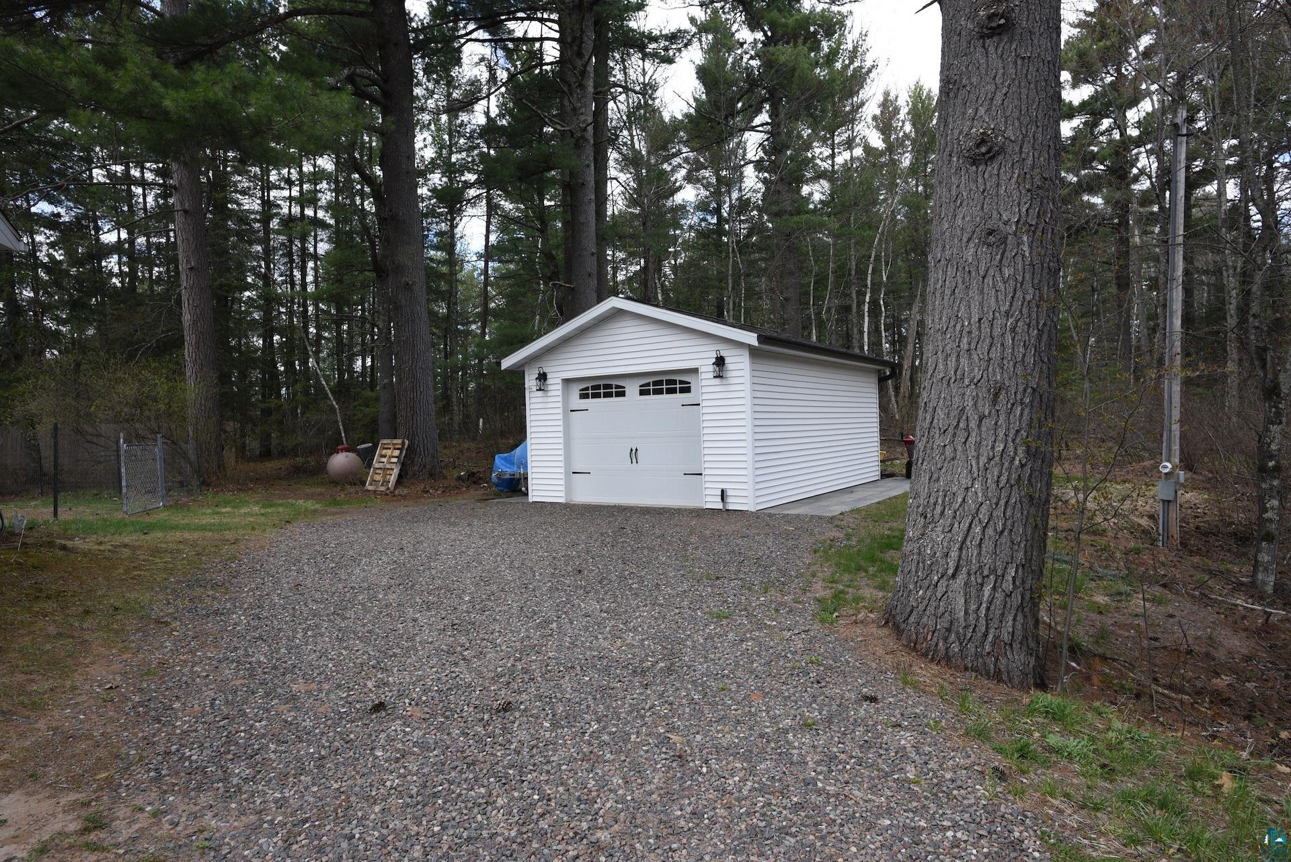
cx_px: 646
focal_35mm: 20
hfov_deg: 84.0
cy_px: 431
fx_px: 718
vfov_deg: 62.0
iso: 1250
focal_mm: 20
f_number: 6.3
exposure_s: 1/1250
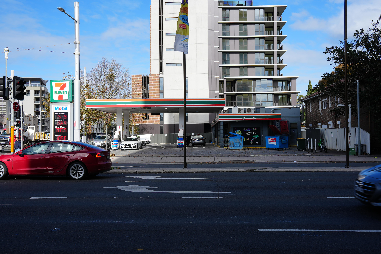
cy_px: 127
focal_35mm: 36
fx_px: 381
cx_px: 190
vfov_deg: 36.9
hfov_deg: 53.1
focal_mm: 36
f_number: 10
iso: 100
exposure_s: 1/160
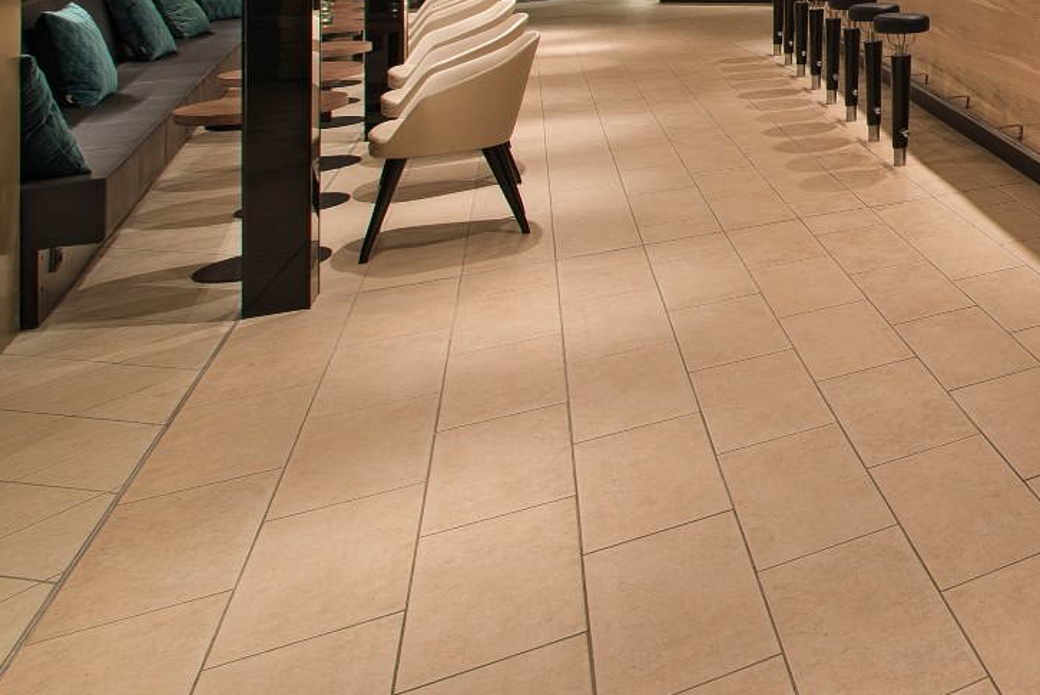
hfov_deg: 37.0
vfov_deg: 31.4
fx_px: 1069
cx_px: 1298
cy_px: -95
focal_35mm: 37
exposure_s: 6
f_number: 8
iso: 100
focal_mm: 14
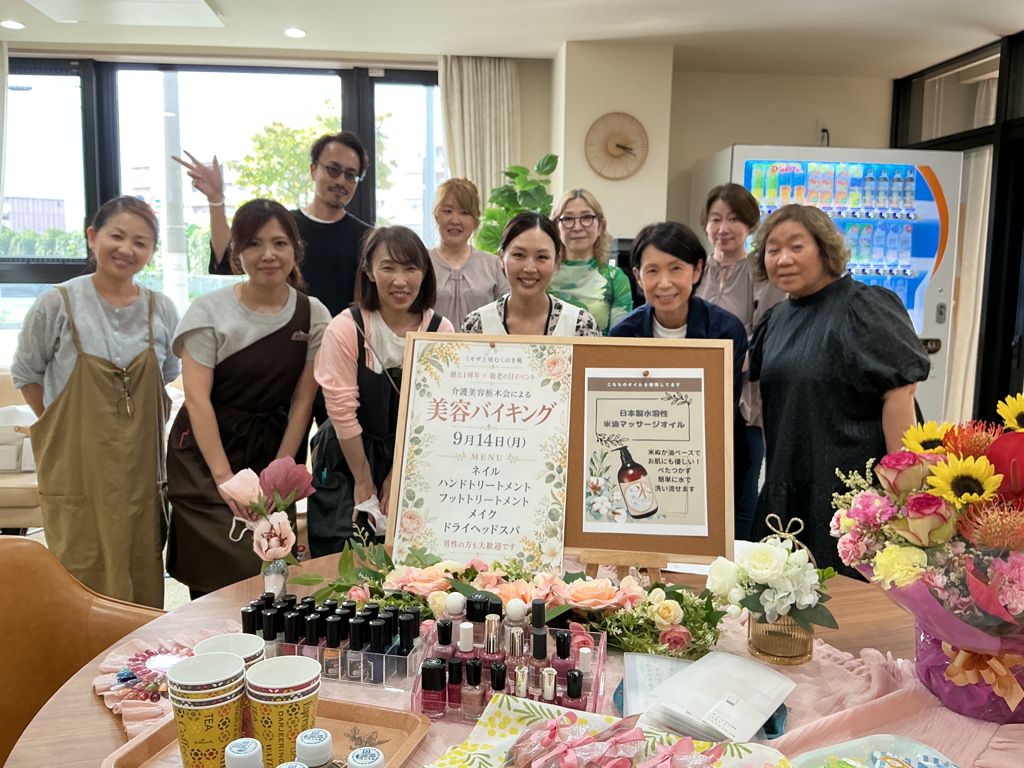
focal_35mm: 29
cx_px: 512
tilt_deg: -8.4
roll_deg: -0.3
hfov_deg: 61.7
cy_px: 384
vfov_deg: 48.2
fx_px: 858
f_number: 1.8
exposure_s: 1/50
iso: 64
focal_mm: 3
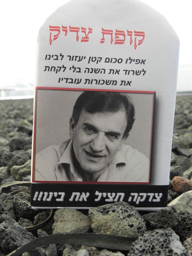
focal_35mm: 44
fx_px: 325
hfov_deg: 32.9
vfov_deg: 42.9
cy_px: 128
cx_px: 96
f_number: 4
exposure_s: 1/80
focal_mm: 7.87
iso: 64
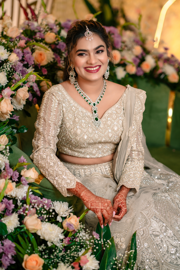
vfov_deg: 23.9
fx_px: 637
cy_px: 135
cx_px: 90
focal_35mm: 85
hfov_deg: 16.1
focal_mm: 85
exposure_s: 1/800
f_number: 2
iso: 200
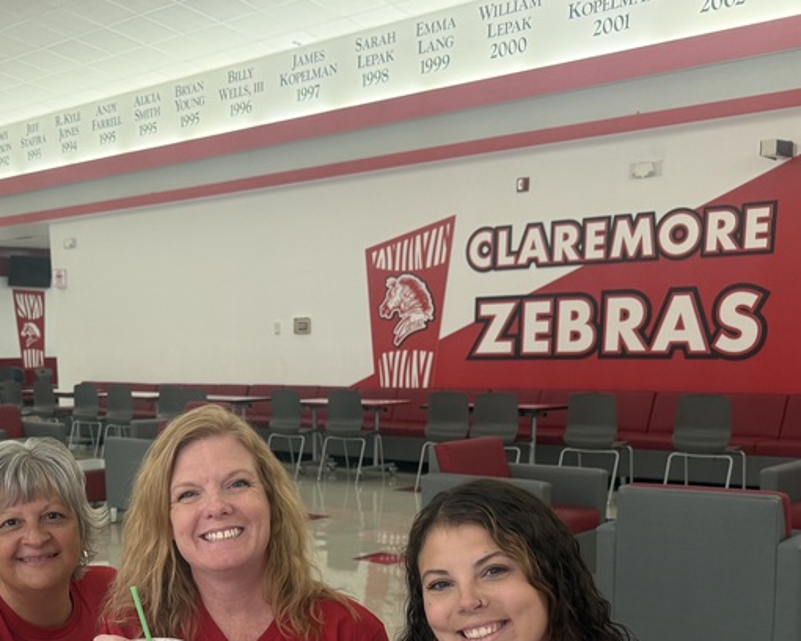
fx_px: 1114
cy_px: 592
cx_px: 214
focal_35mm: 47
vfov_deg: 30.5
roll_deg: +1.0
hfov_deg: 38.7
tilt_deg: -11.9
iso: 160
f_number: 1.78
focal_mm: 6.76
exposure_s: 1/60
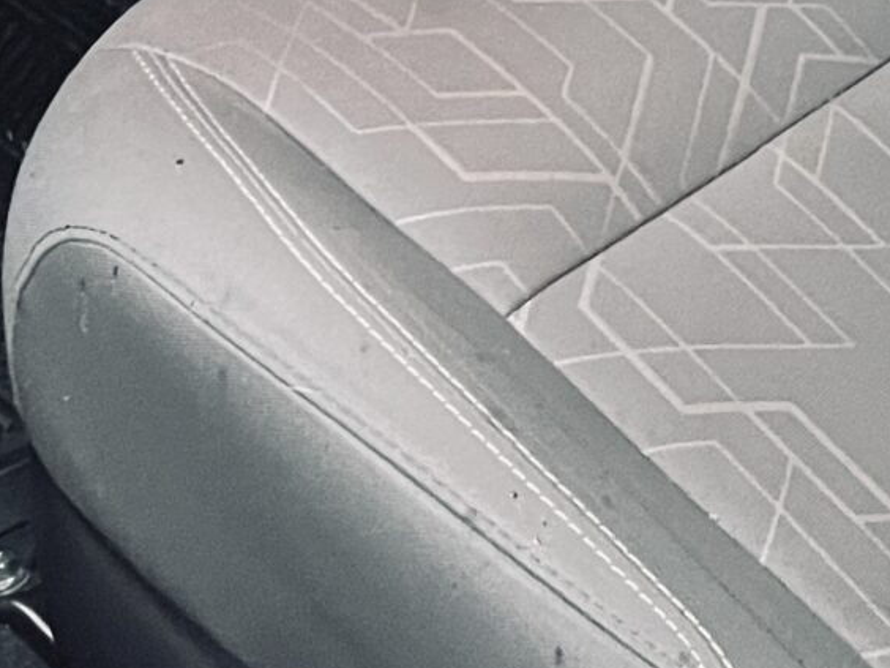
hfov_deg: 16.5
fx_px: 3034
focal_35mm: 118
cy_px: -471
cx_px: 110
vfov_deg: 11.7
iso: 640
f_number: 1.6
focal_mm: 4.2
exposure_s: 1/30
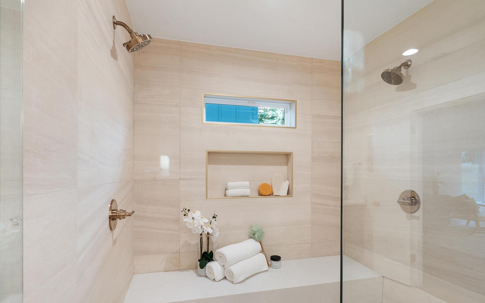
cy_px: 172
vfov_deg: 62.0
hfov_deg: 88.0
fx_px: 251
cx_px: 241
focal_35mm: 19
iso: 400
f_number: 9
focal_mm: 16
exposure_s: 1/2
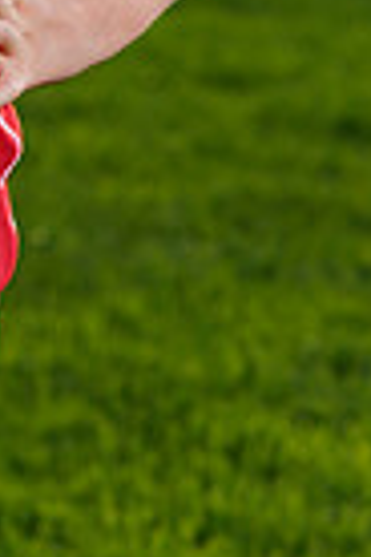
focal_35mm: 751
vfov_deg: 2.7
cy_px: -509
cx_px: -325
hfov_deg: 1.8
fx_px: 11608
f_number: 10
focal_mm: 179
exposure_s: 1/250
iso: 200
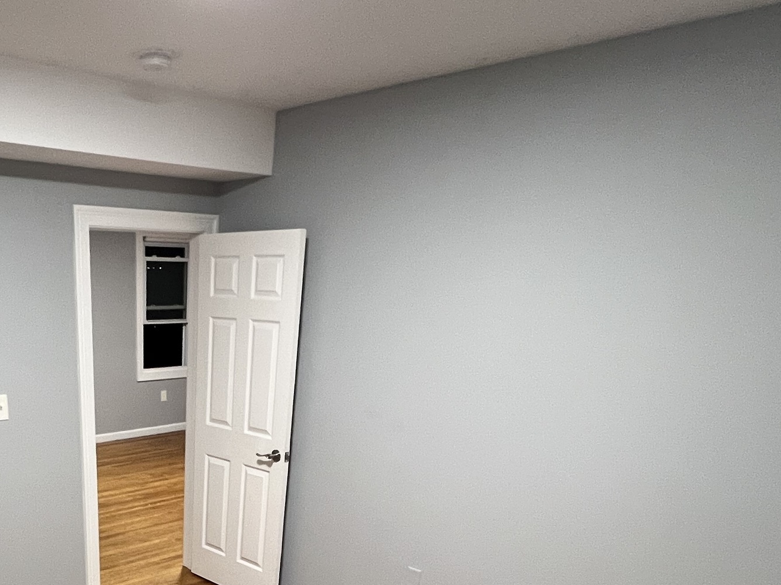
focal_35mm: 30
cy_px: 603
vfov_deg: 40.2
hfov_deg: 56.1
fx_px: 677
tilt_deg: -23.5
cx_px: 168
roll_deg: -0.1
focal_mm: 1.57
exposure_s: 1/60
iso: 400
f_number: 1.8
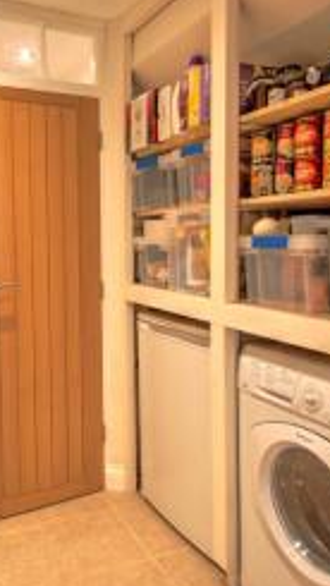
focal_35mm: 28
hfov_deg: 39.7
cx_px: 61
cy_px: 240
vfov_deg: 67.4
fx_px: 435
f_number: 3.5
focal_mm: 10
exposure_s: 1/20
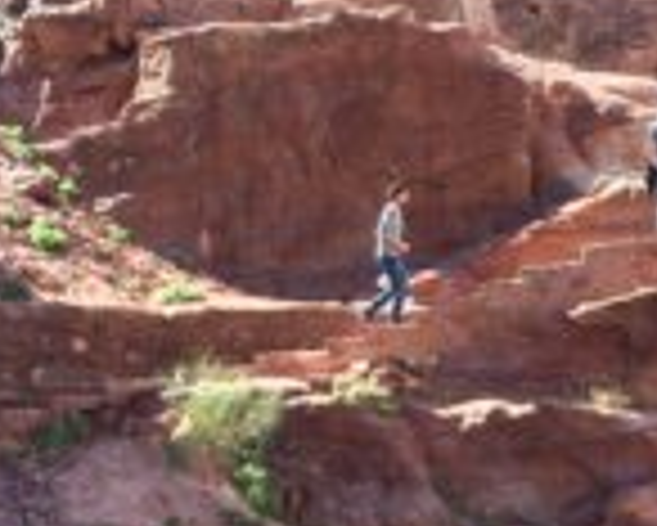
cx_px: 414
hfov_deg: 23.8
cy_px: 328
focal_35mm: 80
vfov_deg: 19.2
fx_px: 1557
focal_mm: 4.12
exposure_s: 1/304
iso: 32
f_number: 2.2
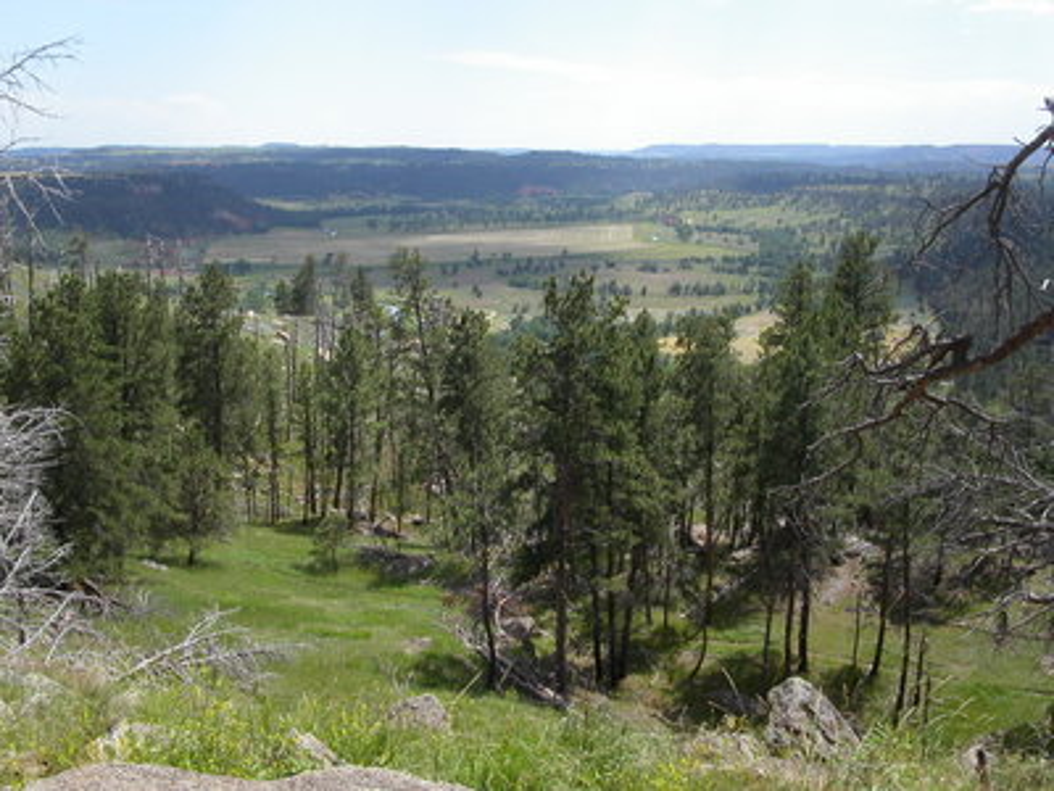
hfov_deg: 49.0
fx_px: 1157
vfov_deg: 37.7
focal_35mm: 38
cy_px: 396
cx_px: 527
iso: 100
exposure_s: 1/250
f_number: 8
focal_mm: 7.8
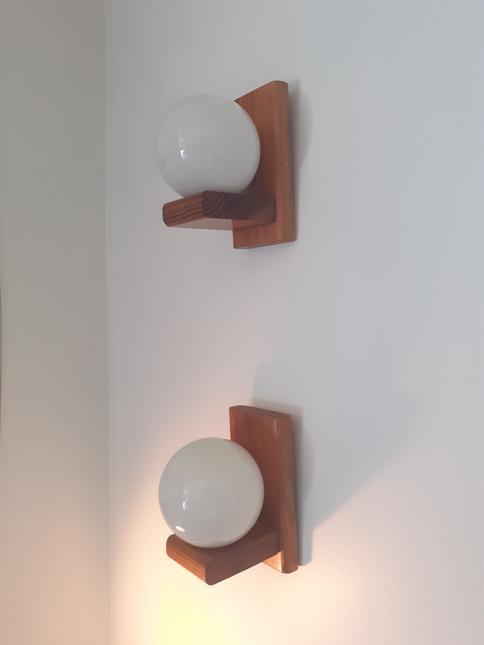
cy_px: 322
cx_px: 242
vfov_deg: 65.3
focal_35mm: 27
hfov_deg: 51.4
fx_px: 503
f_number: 1.9
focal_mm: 3.6
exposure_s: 1/50
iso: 100
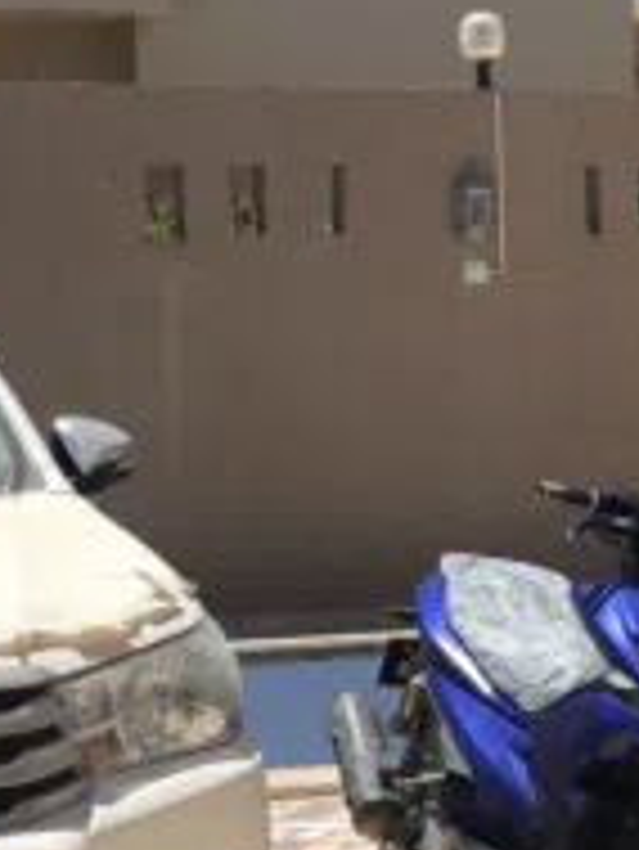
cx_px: 612
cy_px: 441
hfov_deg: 13.3
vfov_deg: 17.9
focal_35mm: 110
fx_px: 2704
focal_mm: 6
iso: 16
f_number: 2.4
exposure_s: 1/1453
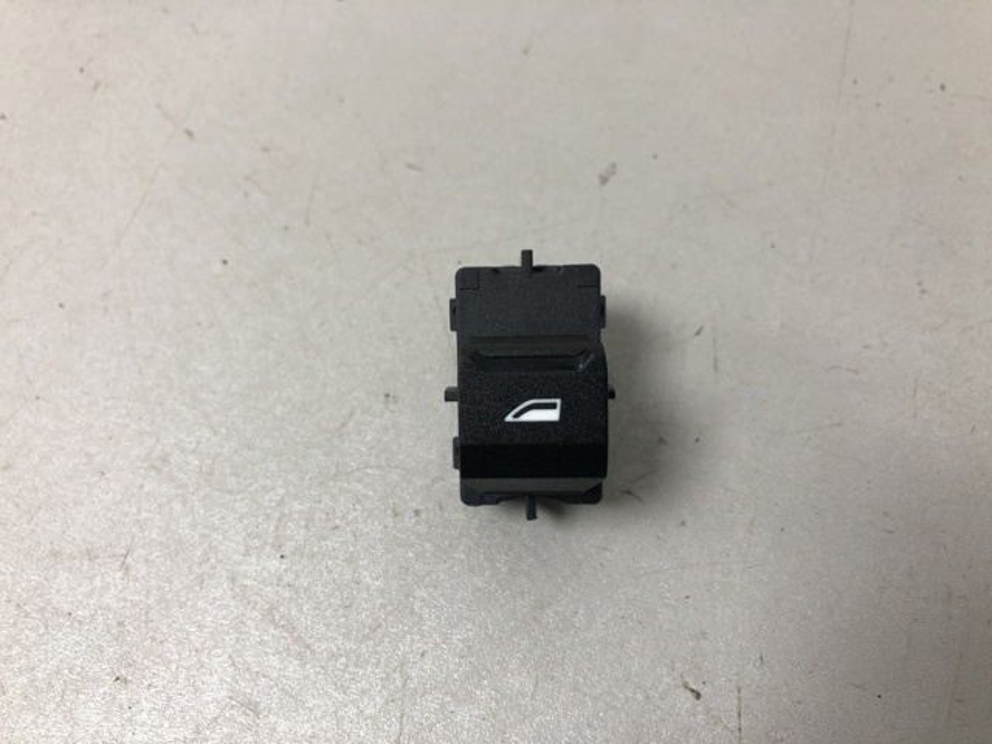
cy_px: 372
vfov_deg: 49.7
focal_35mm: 28
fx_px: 802
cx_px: 496
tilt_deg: -65.0
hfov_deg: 63.4
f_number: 1.8
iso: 32
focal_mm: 4
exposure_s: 1/33
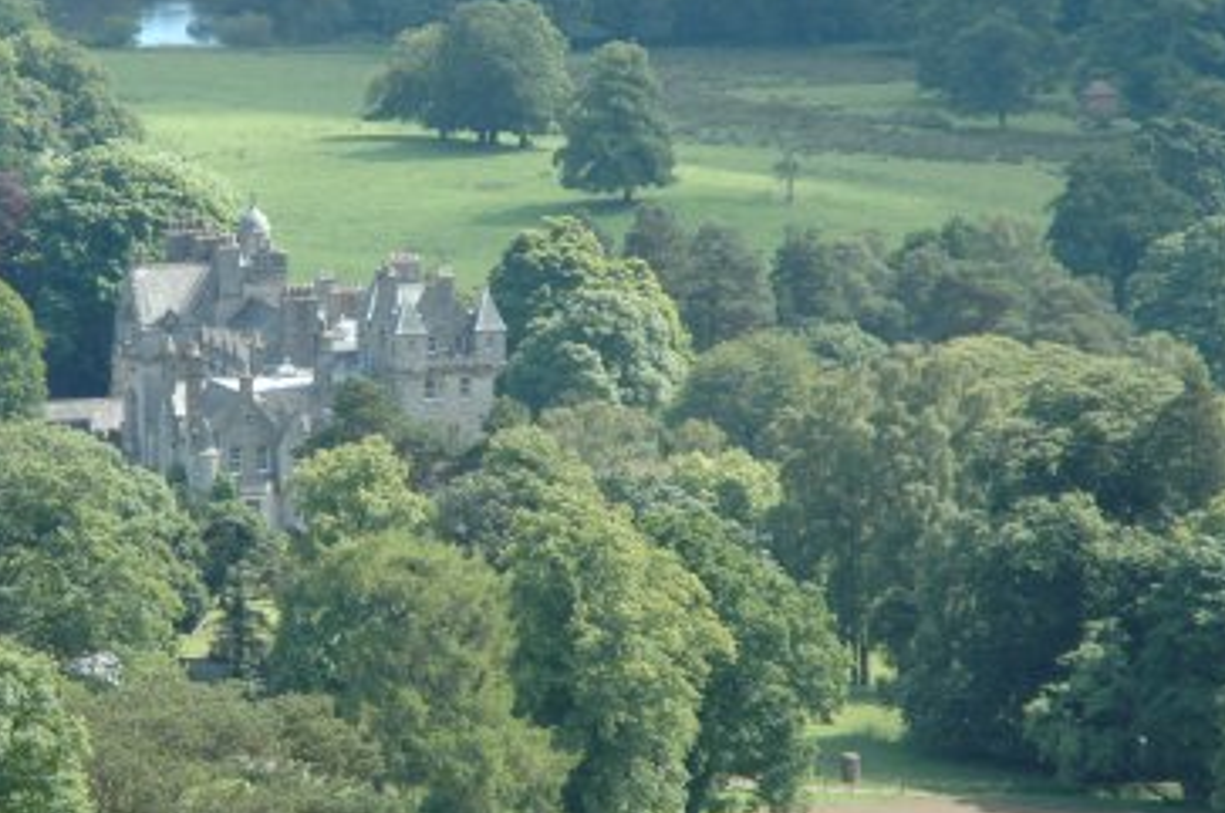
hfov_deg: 14.7
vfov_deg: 9.8
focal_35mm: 139
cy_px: 366
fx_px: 4723
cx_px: 361
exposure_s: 1/100
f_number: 5
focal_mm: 56
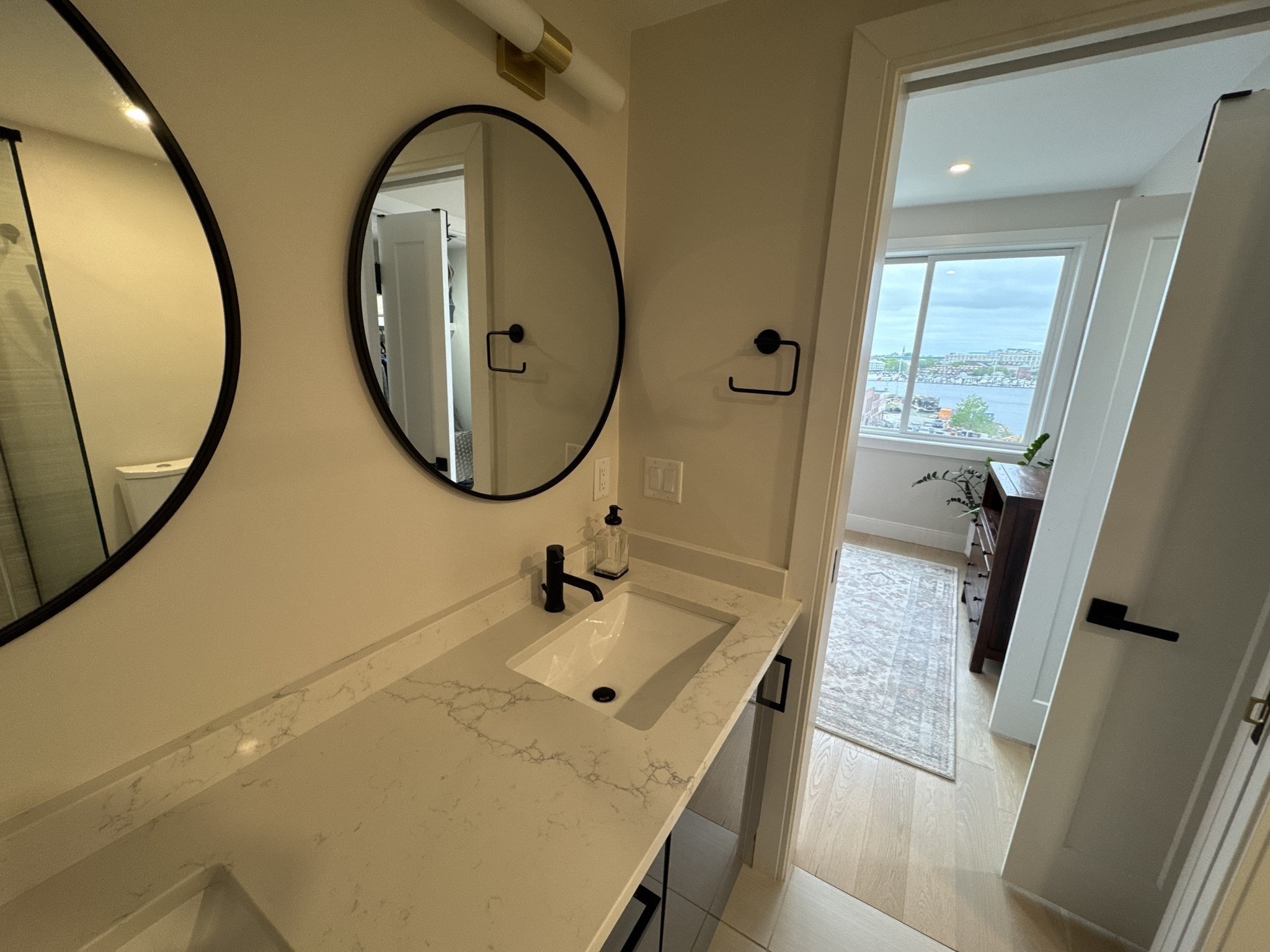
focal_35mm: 14
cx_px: 635
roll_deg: -1.6
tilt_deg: -14.4
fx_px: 514
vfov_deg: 85.7
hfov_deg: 102.1
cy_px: 476
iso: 250
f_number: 2.2
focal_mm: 2.22
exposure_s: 1/120
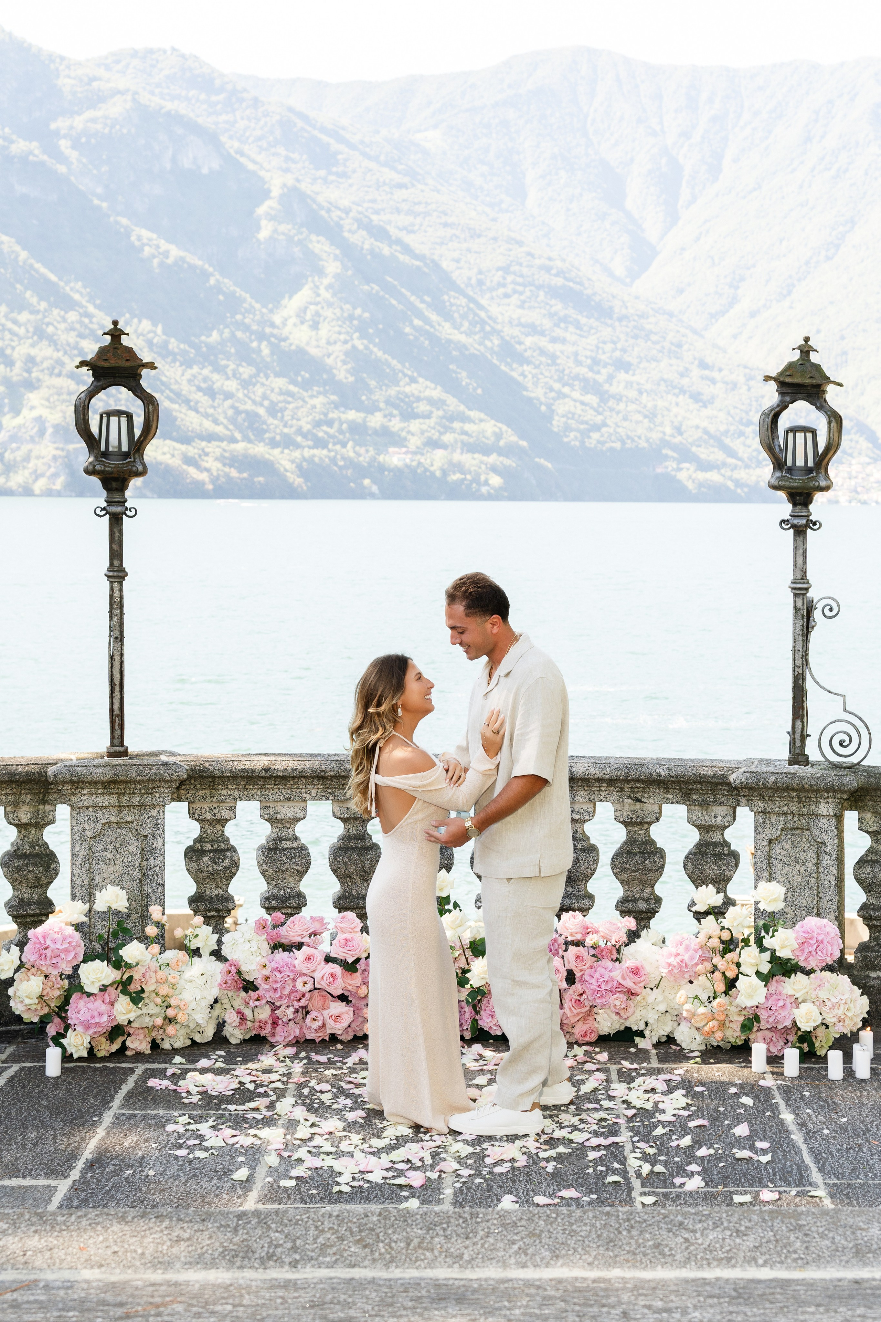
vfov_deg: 36.2
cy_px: 661
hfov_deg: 24.6
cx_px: 440
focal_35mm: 55
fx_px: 2019
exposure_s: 1/250
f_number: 6.3
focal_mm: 55
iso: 250
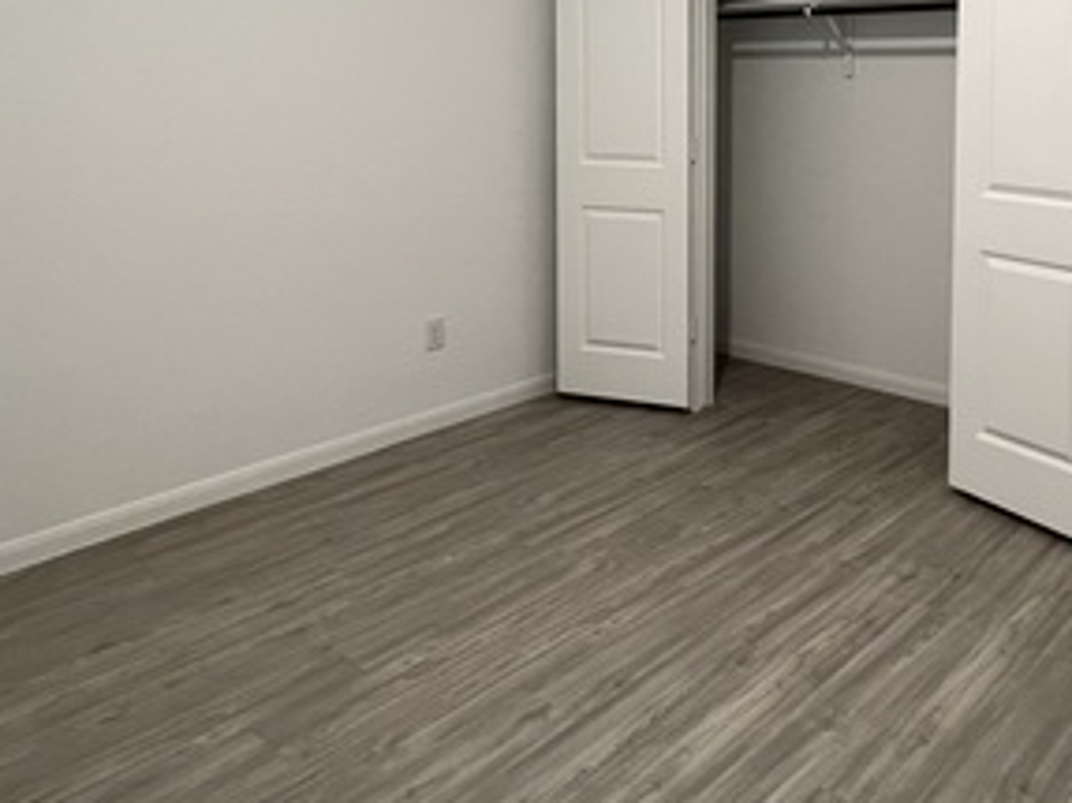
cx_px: 822
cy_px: 134
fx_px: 898
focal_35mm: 29
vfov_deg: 45.2
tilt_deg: -3.7
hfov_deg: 58.0
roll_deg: -0.3
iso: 250
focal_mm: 1.57
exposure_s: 1/60
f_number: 1.8
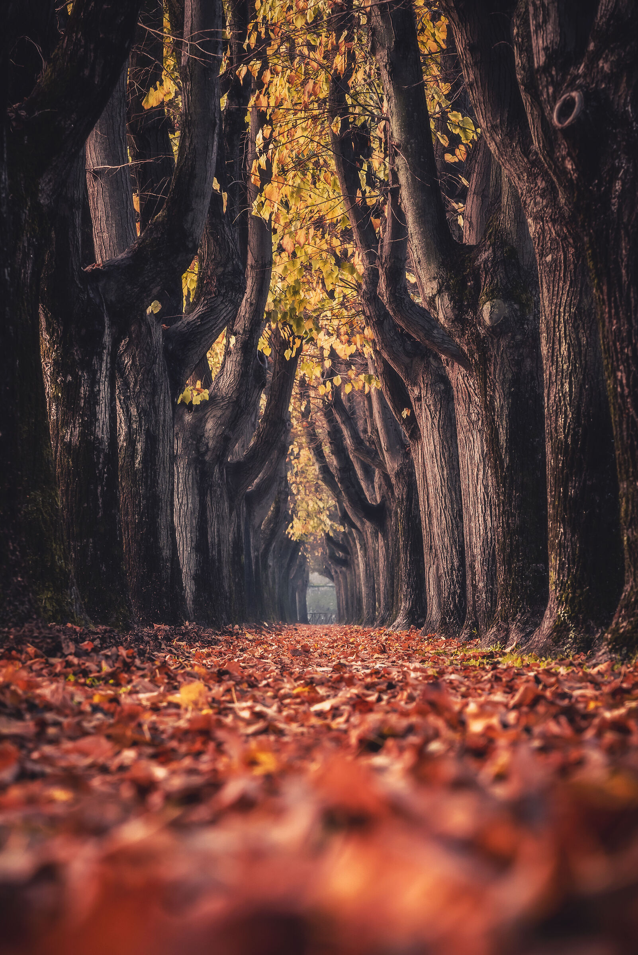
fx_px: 3320
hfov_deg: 11.0
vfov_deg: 16.4
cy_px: 478
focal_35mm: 125
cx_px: 319
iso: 800
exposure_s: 1/40
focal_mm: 125
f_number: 8
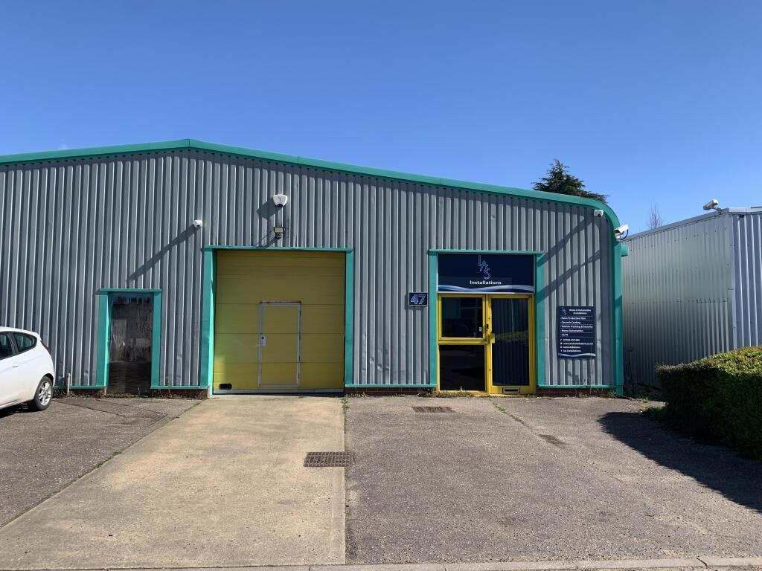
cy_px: 286
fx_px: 572
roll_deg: +0.4
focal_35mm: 26
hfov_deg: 67.3
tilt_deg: +3.6
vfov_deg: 53.1
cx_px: 381
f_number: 1.8
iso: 25
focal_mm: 4.25
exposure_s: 1/1718
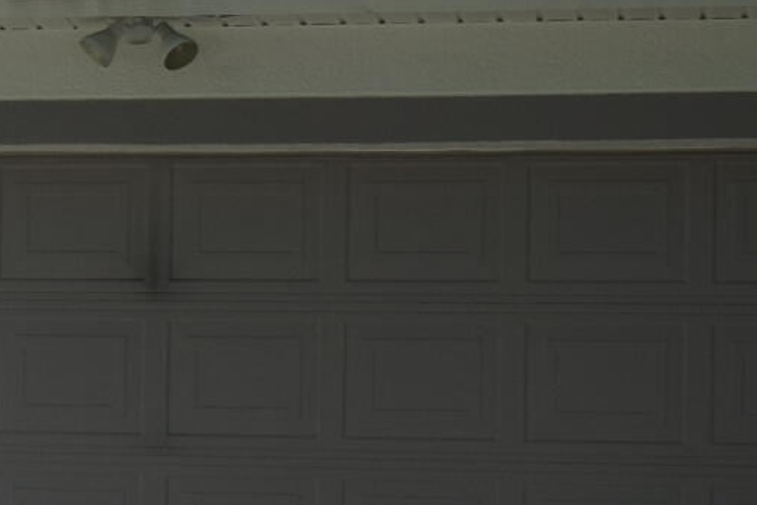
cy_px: 397
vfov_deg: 7.4
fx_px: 3890
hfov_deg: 10.3
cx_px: -726
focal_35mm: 185
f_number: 9
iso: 200
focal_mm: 21
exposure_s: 1/320
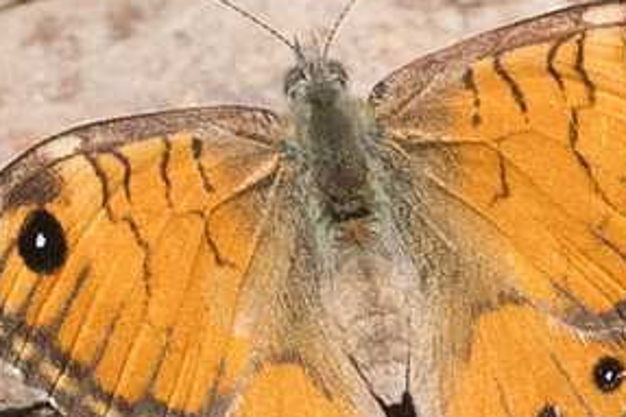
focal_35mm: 2336
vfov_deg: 0.6
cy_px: 487
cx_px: 290
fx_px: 40596
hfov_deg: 0.9
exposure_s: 1/800
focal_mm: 150
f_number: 11
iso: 800
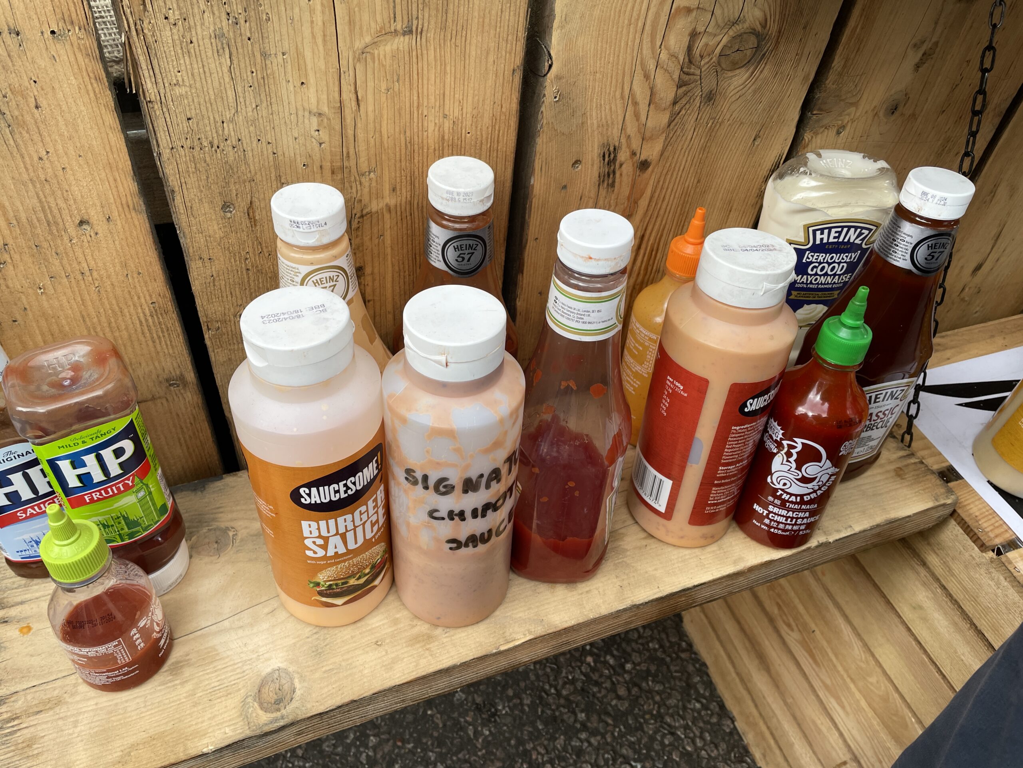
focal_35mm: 26
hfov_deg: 67.3
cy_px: 384
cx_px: 512
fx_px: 768
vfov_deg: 53.1
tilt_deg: -46.6
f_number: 1.6
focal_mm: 4.2
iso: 32
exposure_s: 1/403
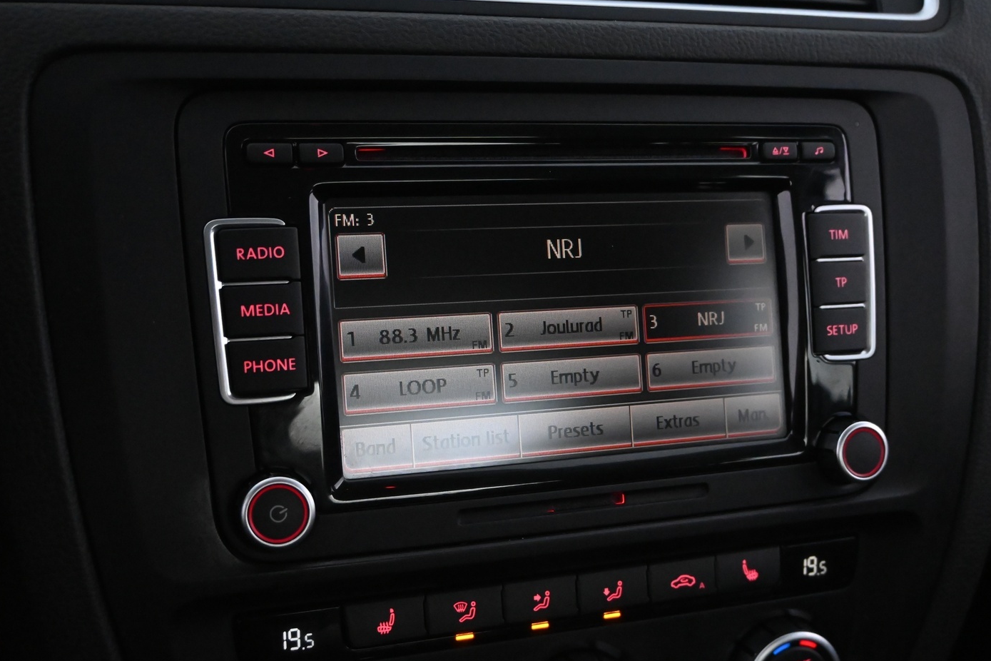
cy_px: 353
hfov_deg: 45.5
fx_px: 1180
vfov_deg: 31.3
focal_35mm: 43
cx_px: 557
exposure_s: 1/80
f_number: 4.5
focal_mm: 24.5
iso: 6400
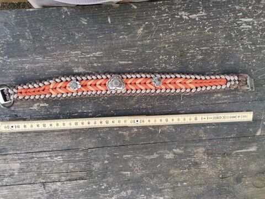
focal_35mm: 26
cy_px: 100
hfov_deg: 67.3
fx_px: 199
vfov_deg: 53.1
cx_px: 132
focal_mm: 4.75
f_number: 1.8
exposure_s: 1/100
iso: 64
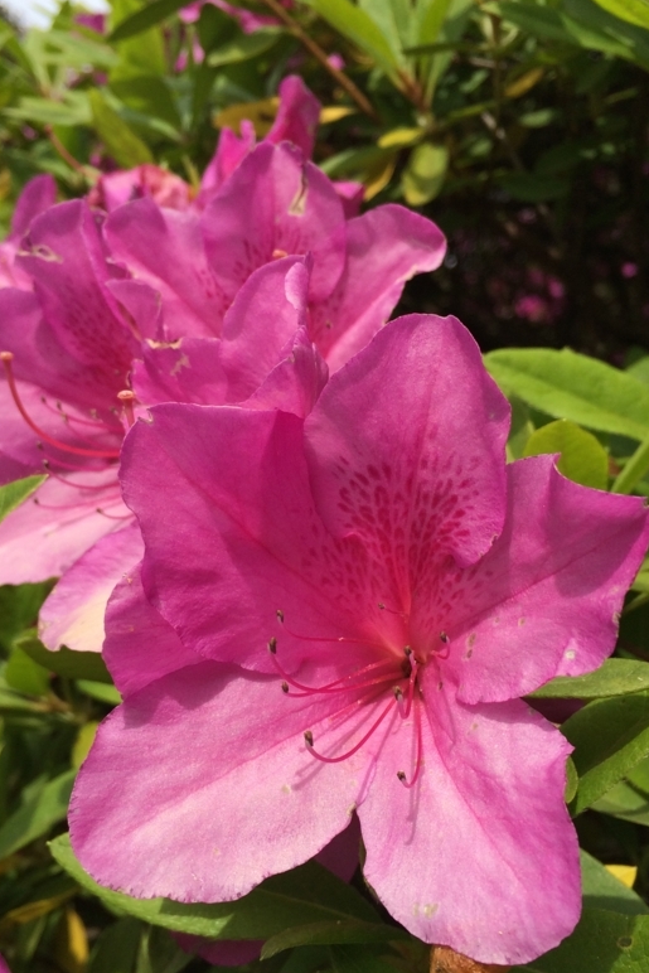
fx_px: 1081
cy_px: 509
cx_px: 301
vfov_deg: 48.4
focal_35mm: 40
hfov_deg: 33.4
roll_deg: +4.7
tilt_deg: +12.4
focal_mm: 4.15
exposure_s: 1/1709
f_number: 2.2
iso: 32
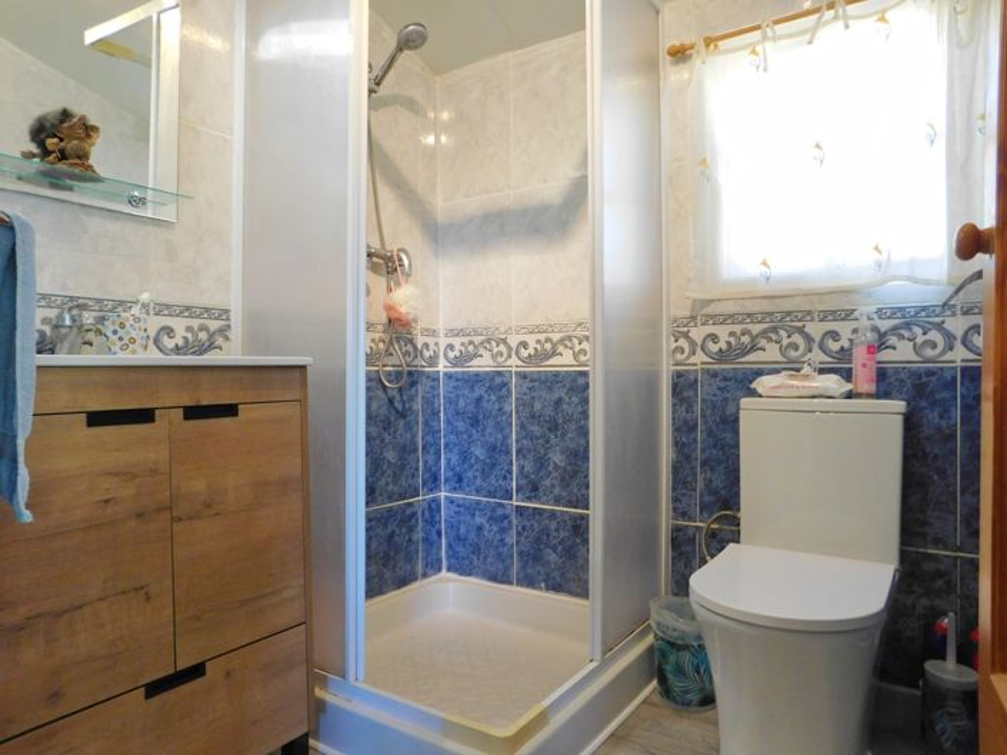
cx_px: 504
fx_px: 669
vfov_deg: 58.8
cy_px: 378
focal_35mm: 23
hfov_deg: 74.0
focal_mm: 4
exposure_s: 1/30
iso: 250
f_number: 3
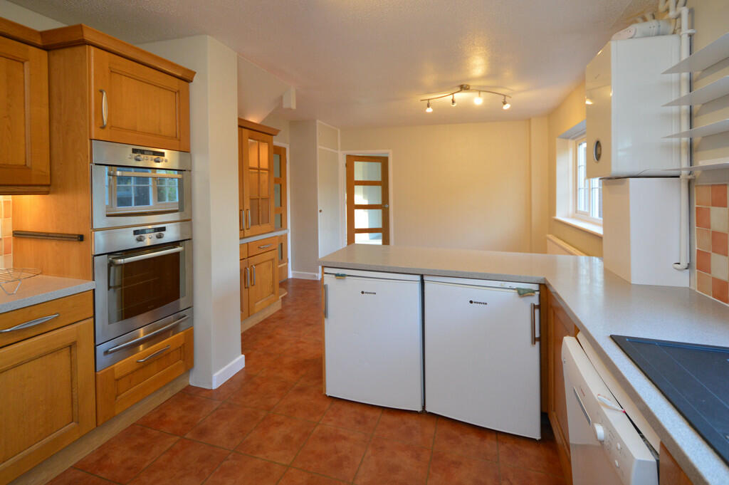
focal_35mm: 15
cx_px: 364
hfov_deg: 100.4
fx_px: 303
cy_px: 242
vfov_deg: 77.2
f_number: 3.5
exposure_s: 1/60
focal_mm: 10
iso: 640
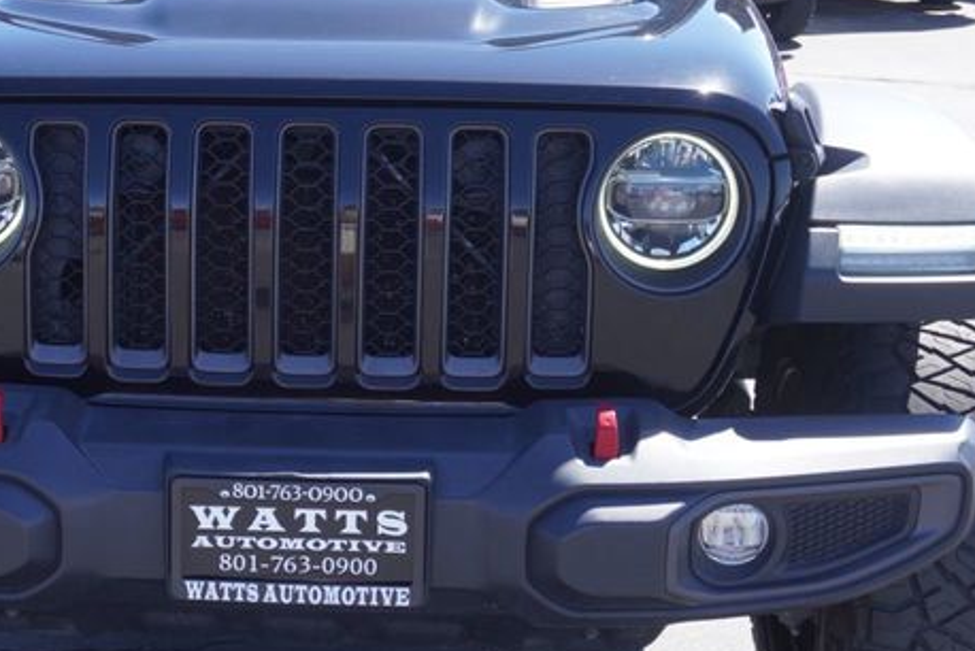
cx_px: 226
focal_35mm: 77
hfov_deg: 25.9
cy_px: 285
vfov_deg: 17.7
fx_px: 2090
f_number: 6.3
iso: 100
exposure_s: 1/125
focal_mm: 23
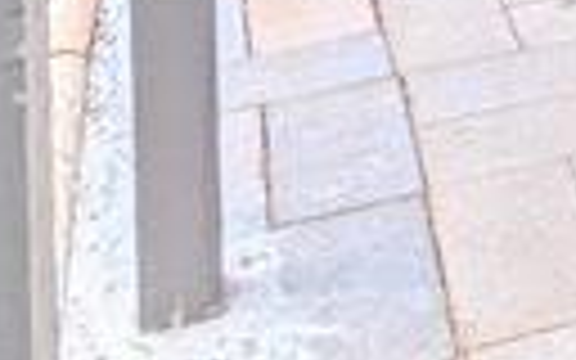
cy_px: -500
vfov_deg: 10.9
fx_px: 1601
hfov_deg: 16.1
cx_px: 1134
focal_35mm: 102
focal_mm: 2.35
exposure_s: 1/128
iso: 48
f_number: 2.2
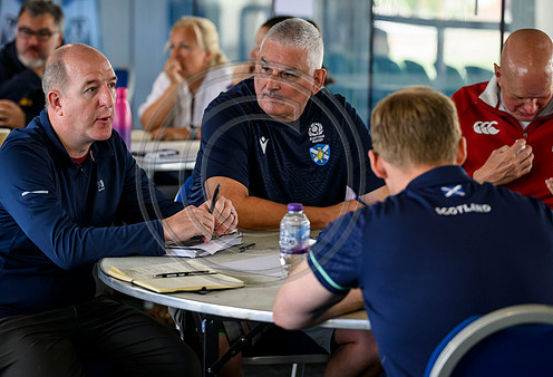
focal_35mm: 133
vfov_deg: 10.5
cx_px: 215
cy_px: 155
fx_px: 2057
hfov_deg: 15.3
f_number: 3.2
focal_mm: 103
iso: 2500
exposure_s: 1/640
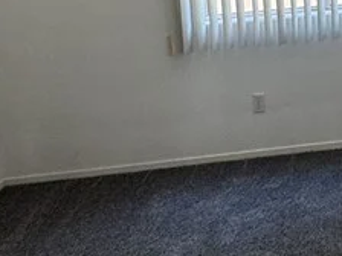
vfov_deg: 21.3
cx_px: 379
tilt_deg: -4.4
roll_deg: +3.7
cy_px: -55
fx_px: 632
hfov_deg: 27.6
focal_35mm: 64
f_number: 2.2
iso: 125
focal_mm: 2.22
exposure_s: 1/120
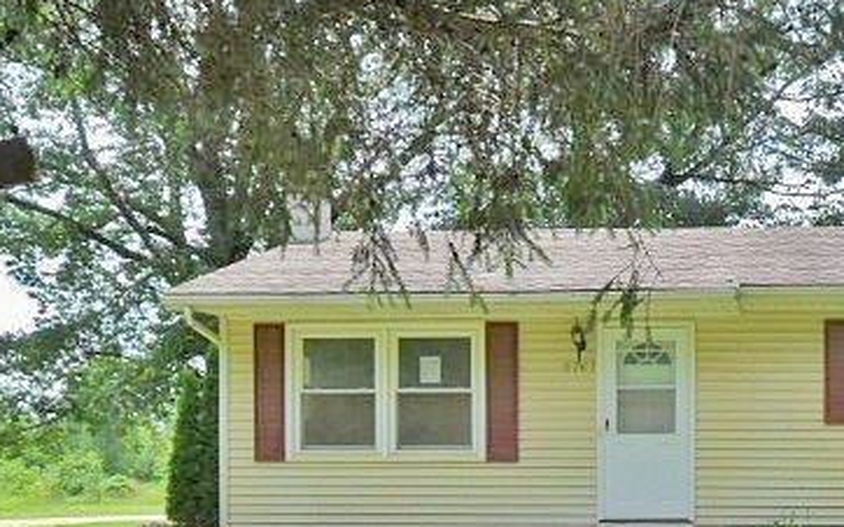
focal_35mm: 60
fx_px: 1380
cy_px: 536
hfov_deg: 32.5
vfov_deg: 20.9
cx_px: 737
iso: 100
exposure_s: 1/500
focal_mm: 5.7
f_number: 3.7
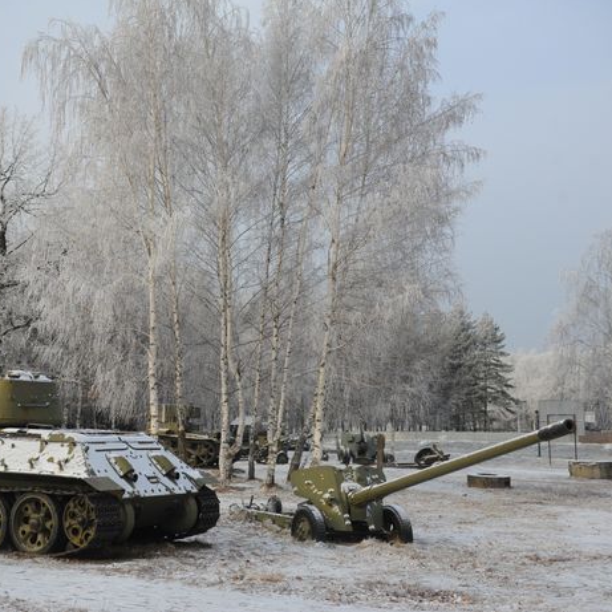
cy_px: 304
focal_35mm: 49
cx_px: 151
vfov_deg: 34.7
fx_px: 980
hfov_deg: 34.0
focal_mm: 38
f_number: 5.6
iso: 1000
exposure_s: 1/2500
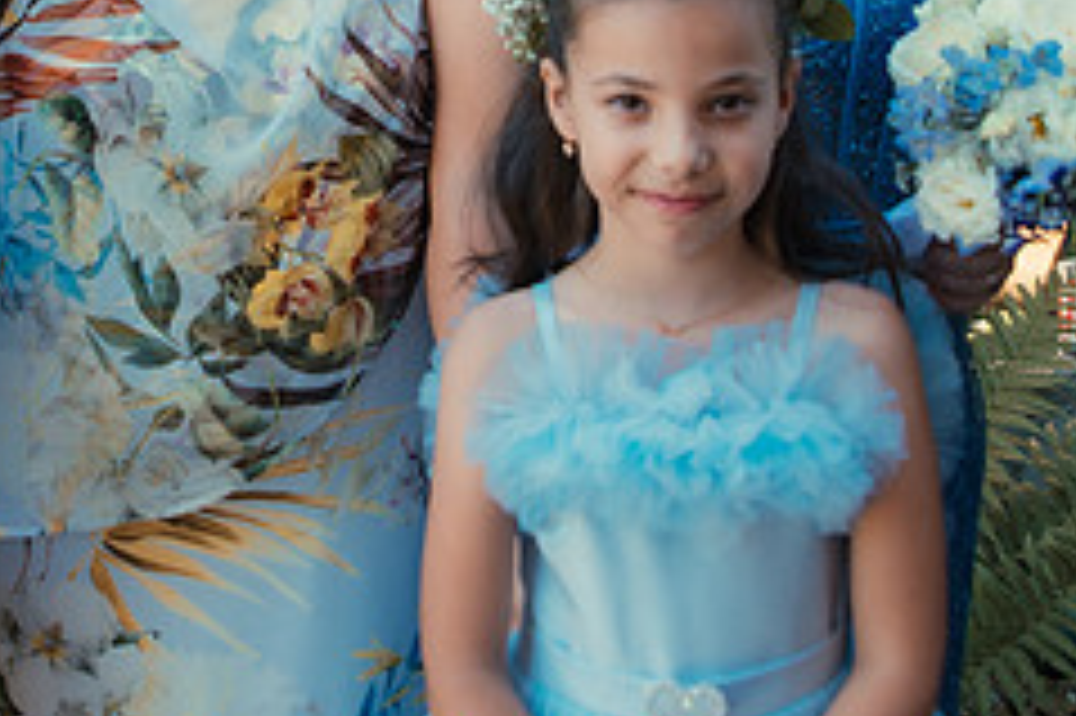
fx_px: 2270
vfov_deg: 17.0
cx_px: 234
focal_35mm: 76
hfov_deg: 26.2
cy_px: -193
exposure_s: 1/125
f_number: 3.5
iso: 200
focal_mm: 24
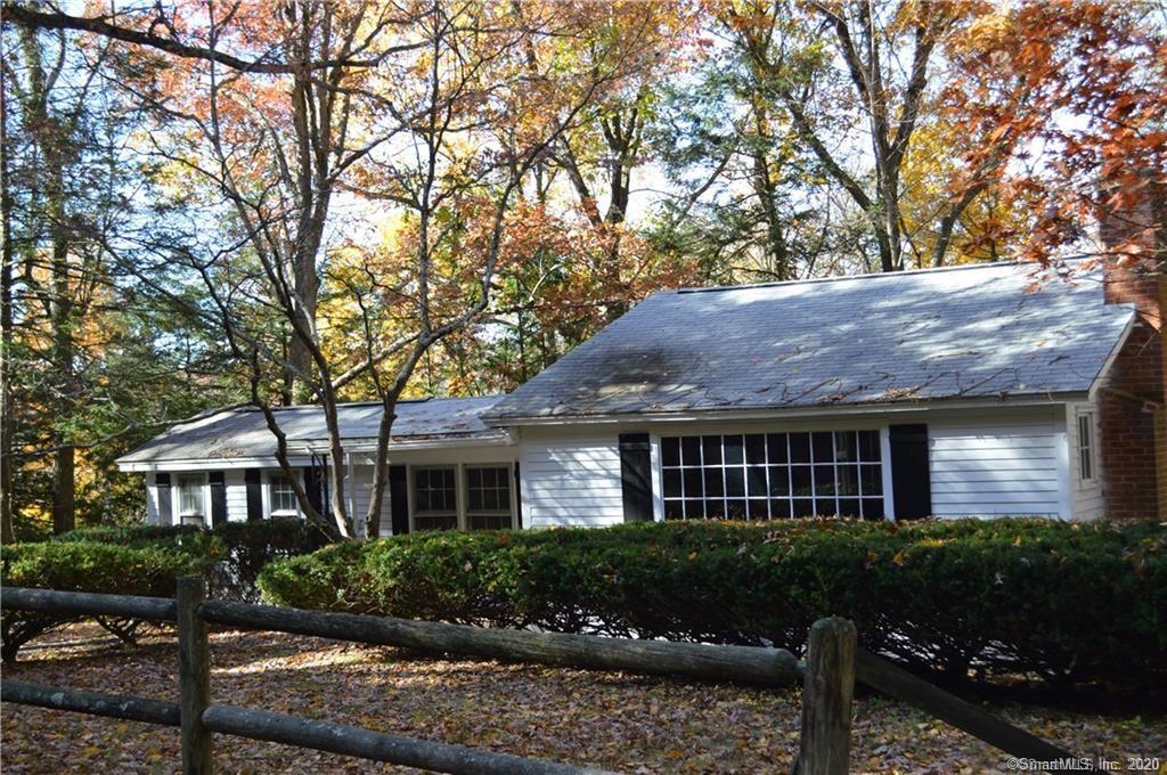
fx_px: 1554
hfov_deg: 41.2
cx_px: 584
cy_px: 388
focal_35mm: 48
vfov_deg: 28.0
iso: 220
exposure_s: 1/125
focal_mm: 32
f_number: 5.6
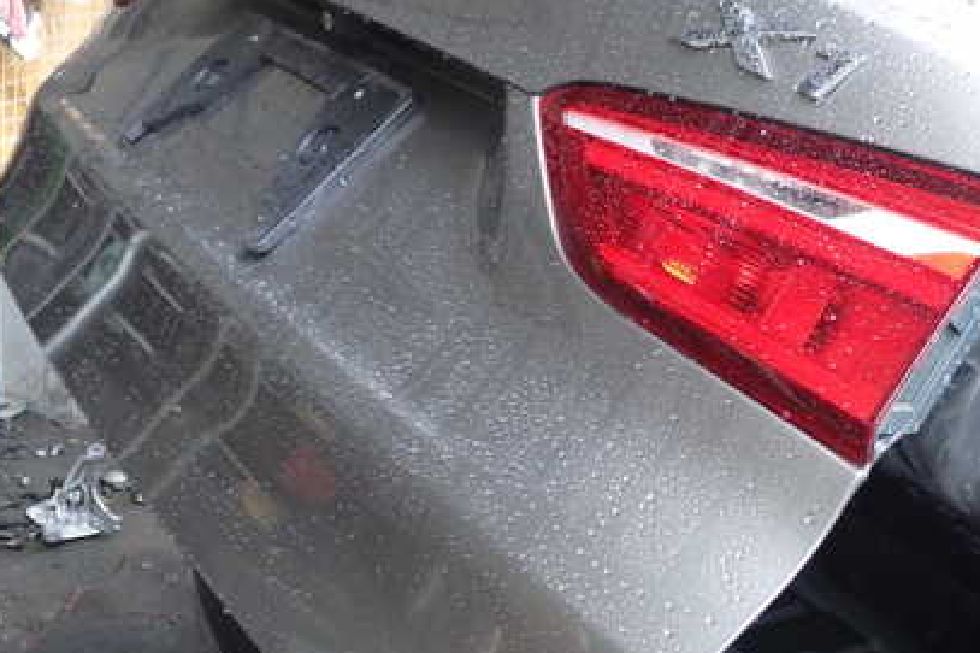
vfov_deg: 29.2
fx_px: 1252
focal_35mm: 46
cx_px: 556
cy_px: 267
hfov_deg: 42.7
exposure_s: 1/60
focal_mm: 5.4
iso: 160
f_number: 2.3
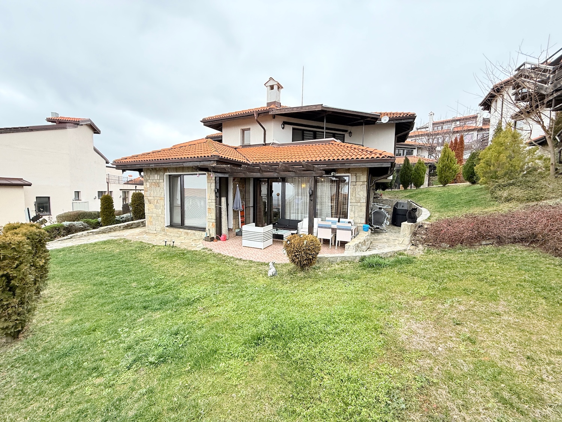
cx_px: 281
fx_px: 227
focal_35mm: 14
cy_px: 211
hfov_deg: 102.1
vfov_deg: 85.7
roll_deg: +1.4
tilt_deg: -8.9
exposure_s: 1/224
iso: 64
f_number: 2.2
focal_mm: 2.22
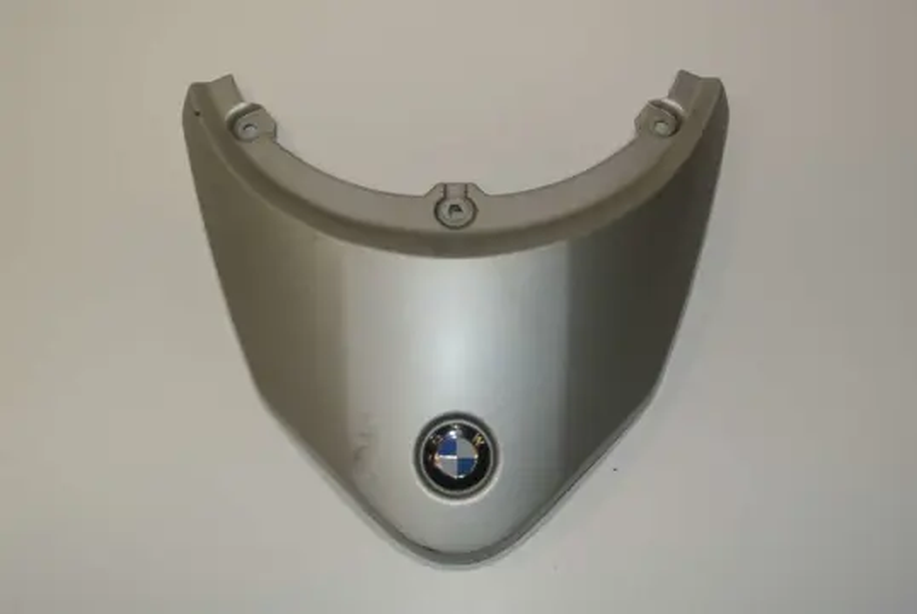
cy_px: 307
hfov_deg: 44.5
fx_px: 1122
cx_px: 458
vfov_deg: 30.6
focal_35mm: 44
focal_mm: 16.3
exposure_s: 1/60
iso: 200
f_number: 4.2
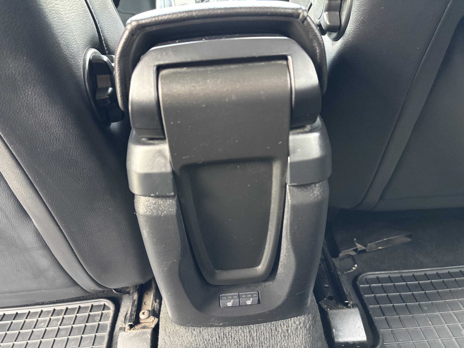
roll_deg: -3.9
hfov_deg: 67.3
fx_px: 349
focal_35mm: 26
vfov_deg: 53.1
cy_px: 174
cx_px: 232
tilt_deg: -27.5
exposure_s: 1/53
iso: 500
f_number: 1.6
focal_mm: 5.96
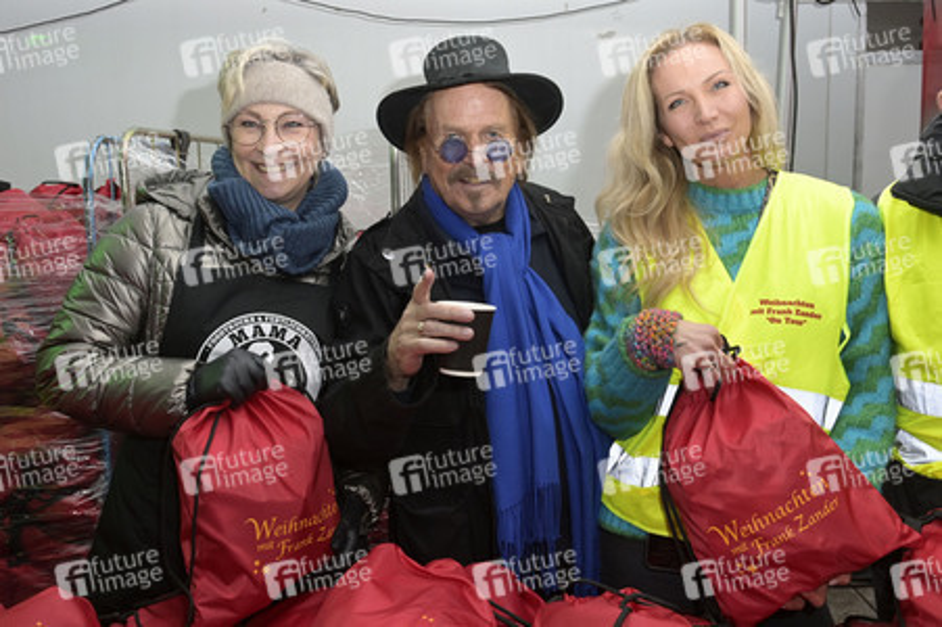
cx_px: 471
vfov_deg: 42.3
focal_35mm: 31
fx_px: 811
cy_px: 314
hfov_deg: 60.3
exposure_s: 1/250
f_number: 6.3
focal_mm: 31
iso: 1600
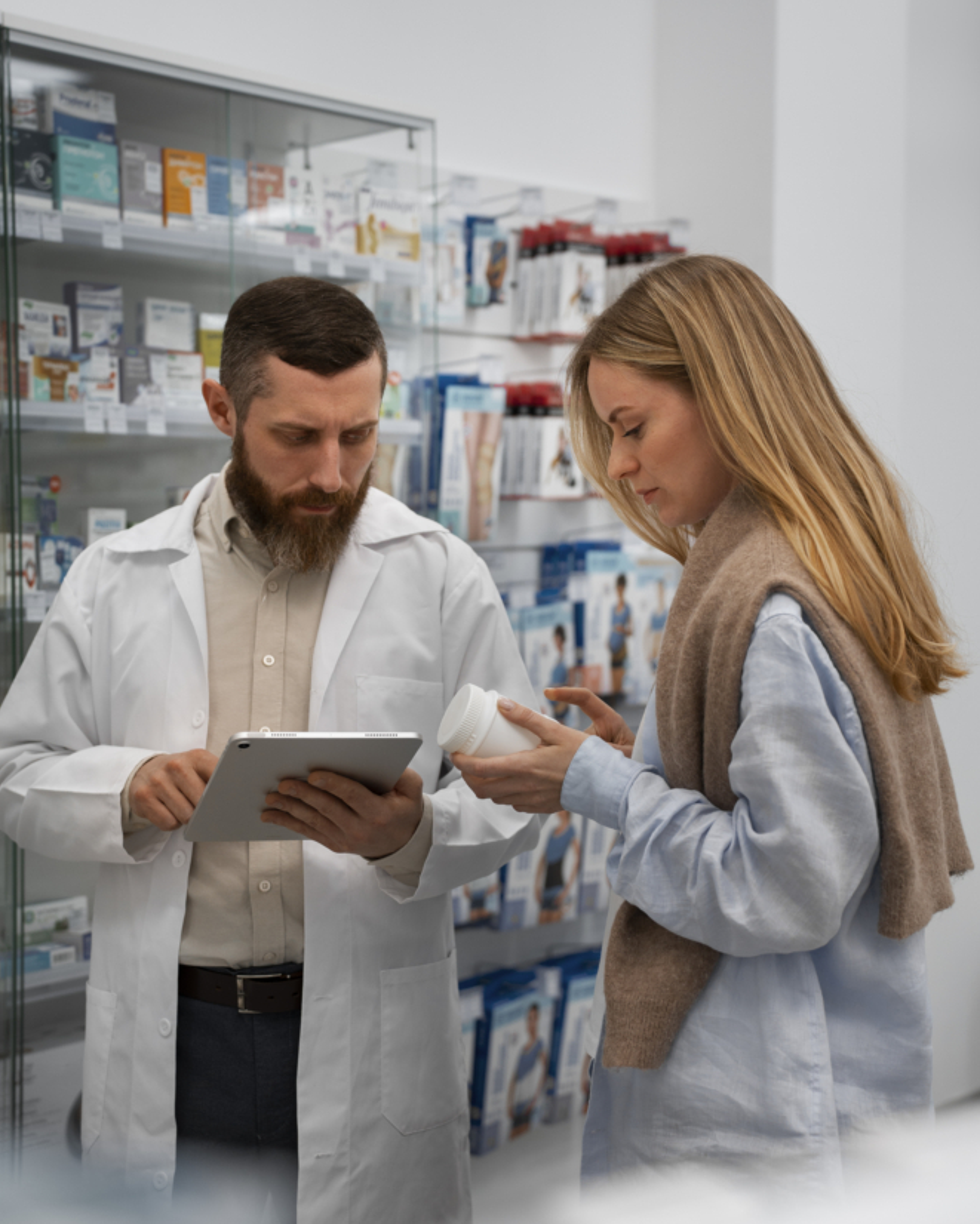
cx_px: 475
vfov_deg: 33.0
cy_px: 646
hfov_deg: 26.7
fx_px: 2066
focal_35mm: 57
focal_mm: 49
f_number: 2.8
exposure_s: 1/320
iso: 800
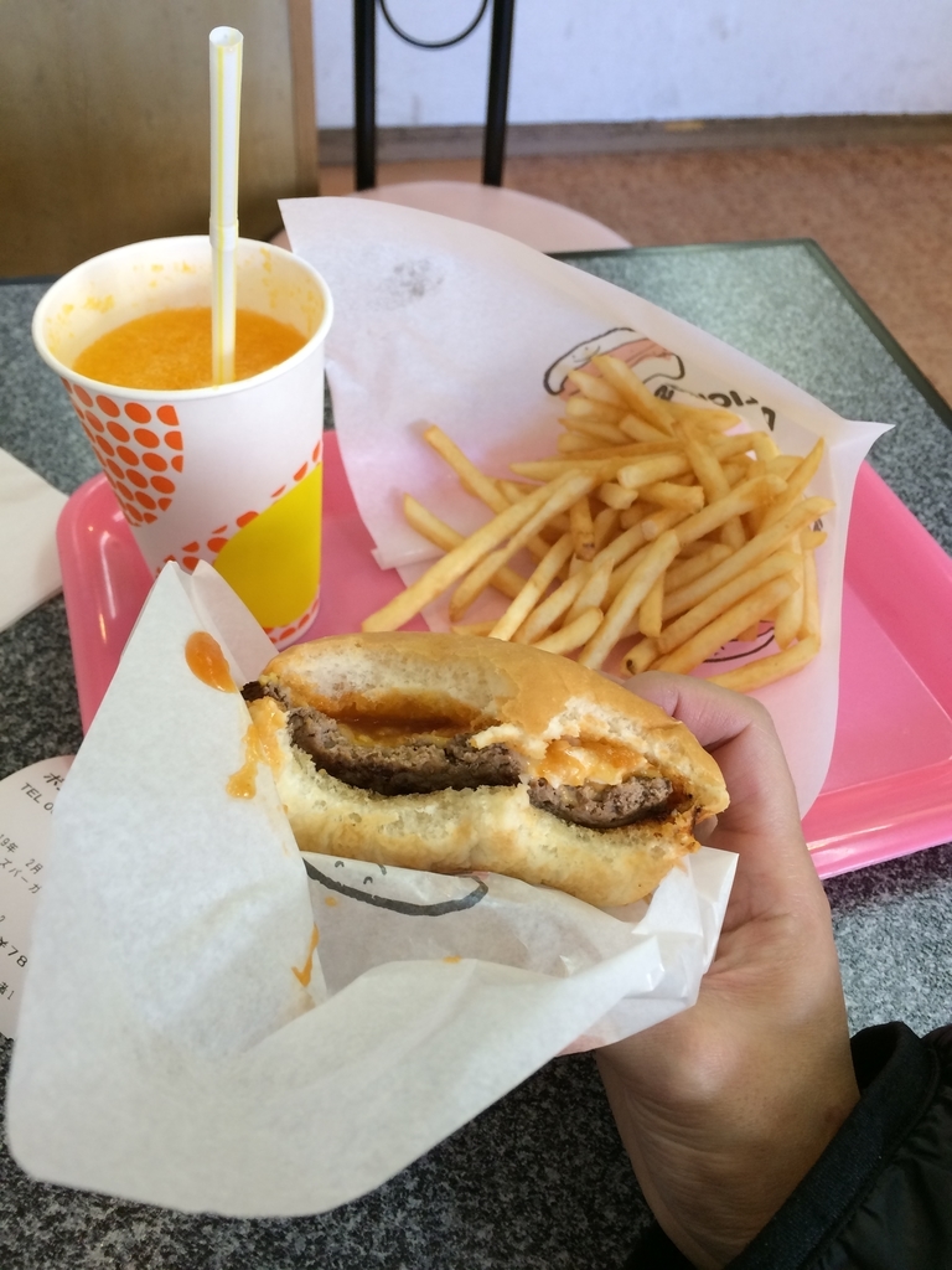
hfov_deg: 48.2
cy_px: 635
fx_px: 1063
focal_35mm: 29
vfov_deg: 61.7
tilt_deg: -49.2
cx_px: 476
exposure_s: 1/40
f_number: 2.2
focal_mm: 4.15
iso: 40
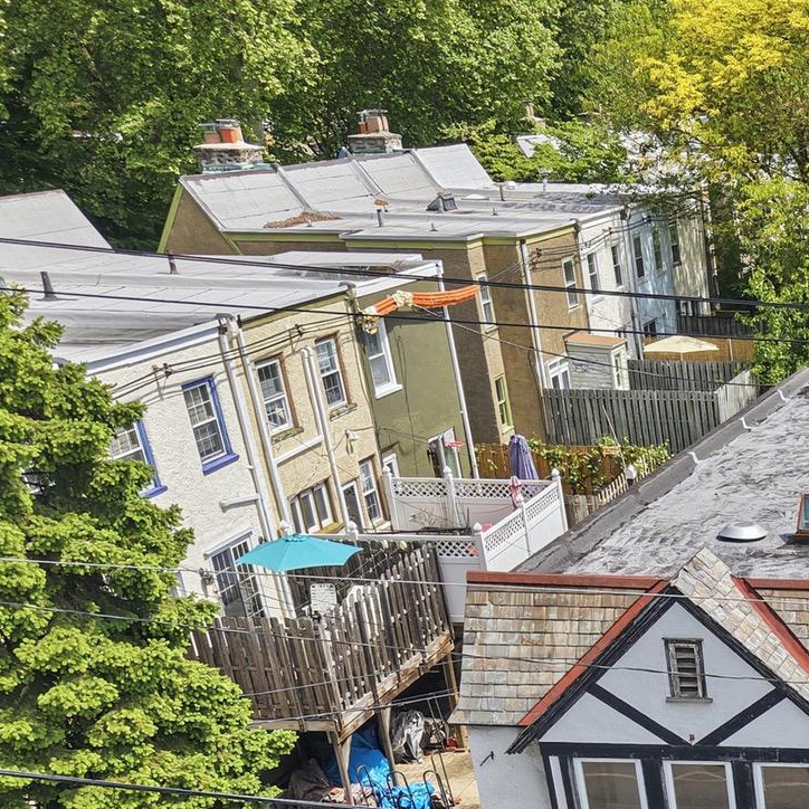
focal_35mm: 60
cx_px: 1133
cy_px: 827
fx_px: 1586
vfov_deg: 26.9
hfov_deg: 24.0
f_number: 1.8
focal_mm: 8.7
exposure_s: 1/5000
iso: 260
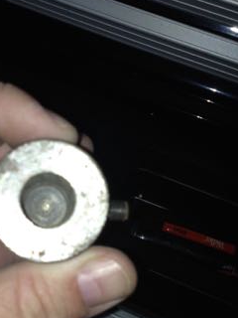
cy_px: 184
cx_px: 58
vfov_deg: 27.7
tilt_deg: -61.3
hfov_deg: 20.8
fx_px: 642
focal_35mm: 70
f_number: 2.4
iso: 50
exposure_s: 1/54
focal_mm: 4.28
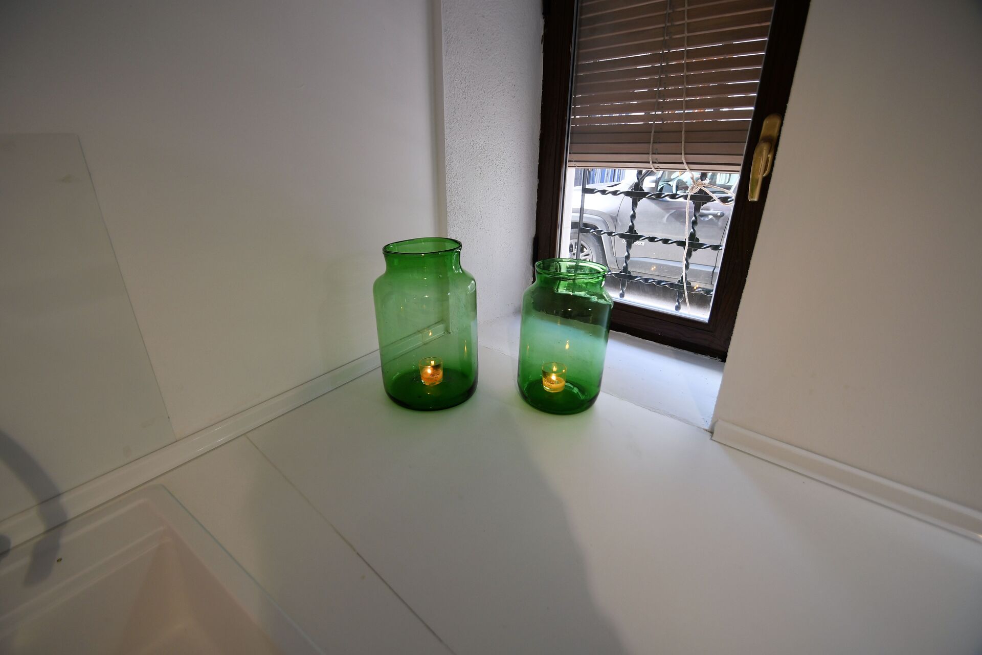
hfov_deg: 100.4
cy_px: 328
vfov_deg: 77.3
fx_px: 409
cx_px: 491
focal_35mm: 15
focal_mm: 10
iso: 250
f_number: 4.5
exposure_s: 1/60
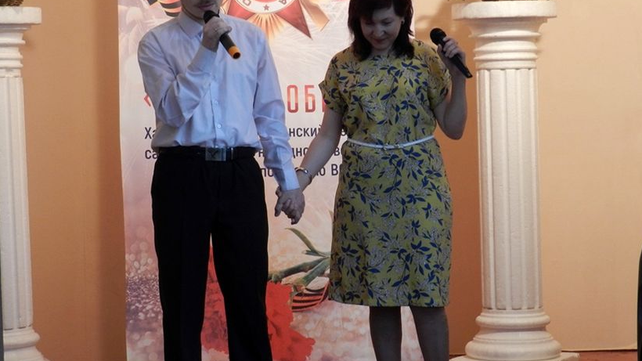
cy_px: 151
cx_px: 331
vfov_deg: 10.7
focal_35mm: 113
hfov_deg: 18.9
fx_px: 1923
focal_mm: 17.7
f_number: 4.6
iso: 400
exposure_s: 1/30
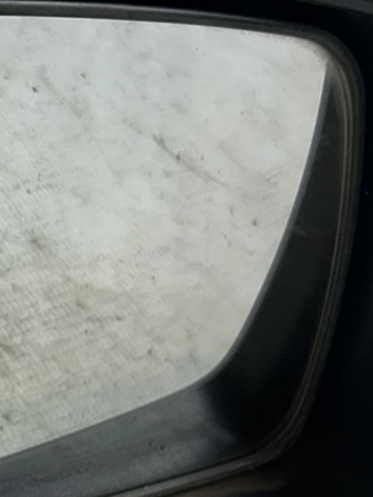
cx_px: -327
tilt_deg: -10.1
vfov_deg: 16.3
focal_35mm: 121
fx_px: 1738
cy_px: 319
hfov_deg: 11.3
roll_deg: -2.2
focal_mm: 5.7
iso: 32
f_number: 1.5
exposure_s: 1/120
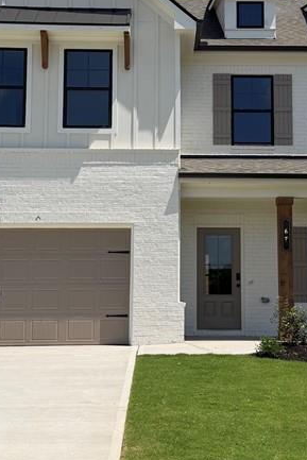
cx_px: 193
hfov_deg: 23.0
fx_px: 754
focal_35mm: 59
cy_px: 175
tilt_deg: +8.2
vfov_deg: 33.8
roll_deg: +0.1
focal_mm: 6.76
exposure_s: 1/7353
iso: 80
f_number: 1.78
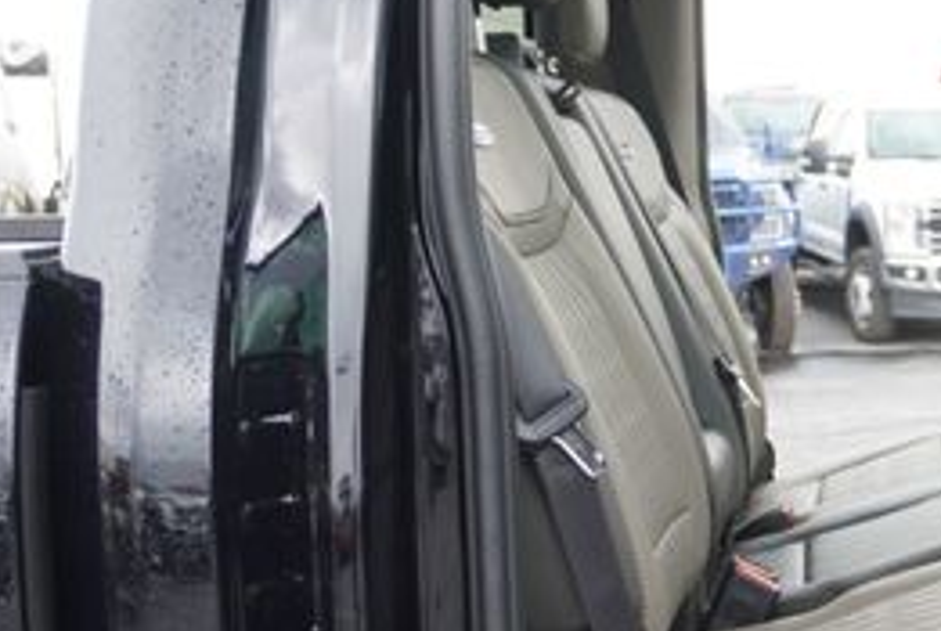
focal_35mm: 77
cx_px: 966
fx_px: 2022
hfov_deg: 24.8
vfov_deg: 17.7
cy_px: 400
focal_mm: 21
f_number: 4
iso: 125
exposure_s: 1/60
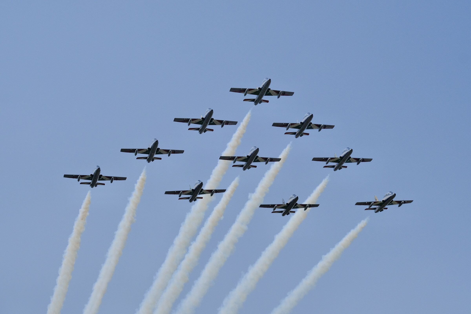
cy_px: 157
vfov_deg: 16.5
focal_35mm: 83
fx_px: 1086
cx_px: 236
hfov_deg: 24.5
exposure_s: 1/4000
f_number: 8
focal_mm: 55
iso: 800
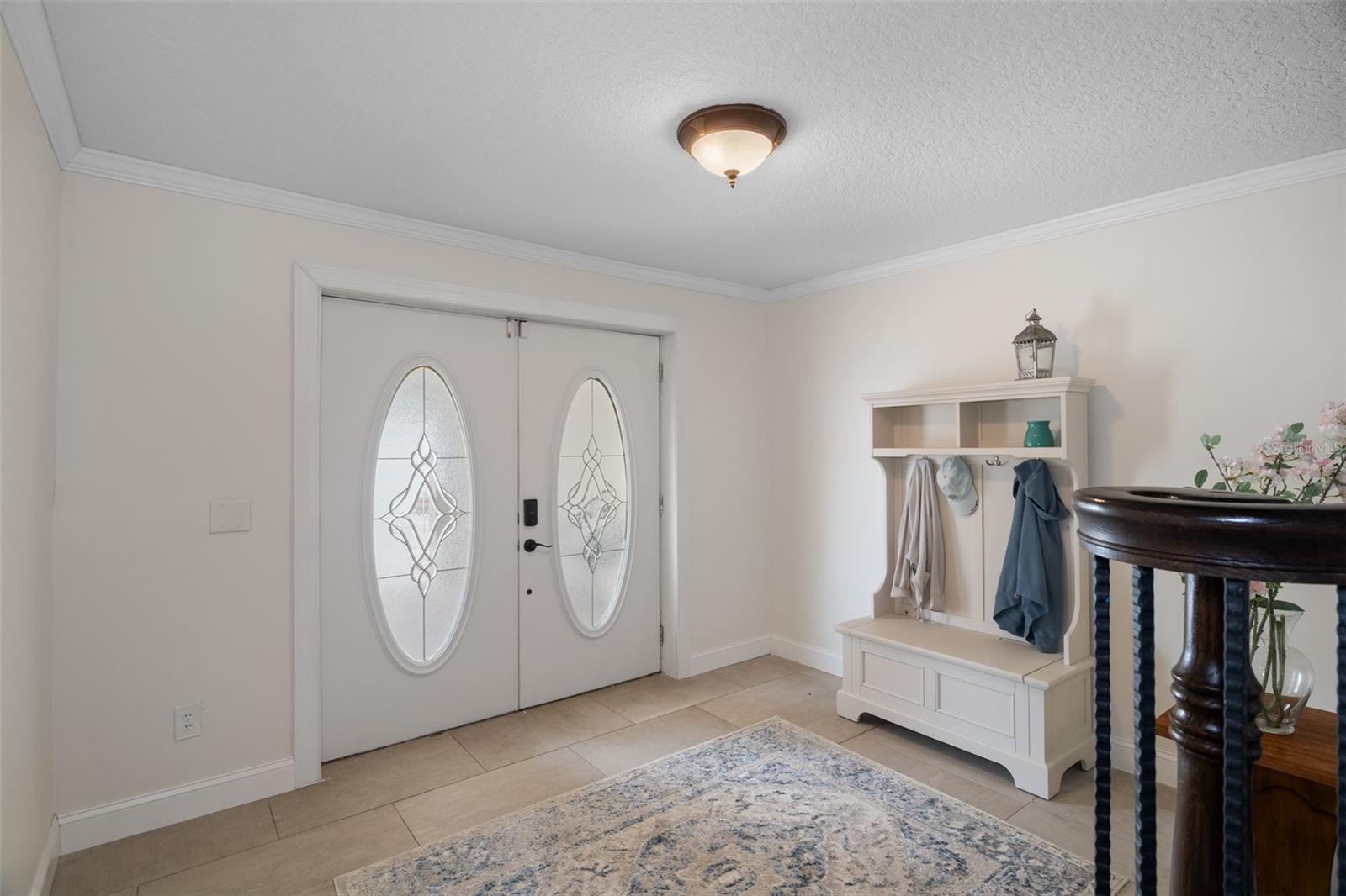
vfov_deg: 70.4
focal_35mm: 17
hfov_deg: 93.3
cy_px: 448
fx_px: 635
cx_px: 673
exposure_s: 2.5
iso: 320
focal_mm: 17
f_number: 8
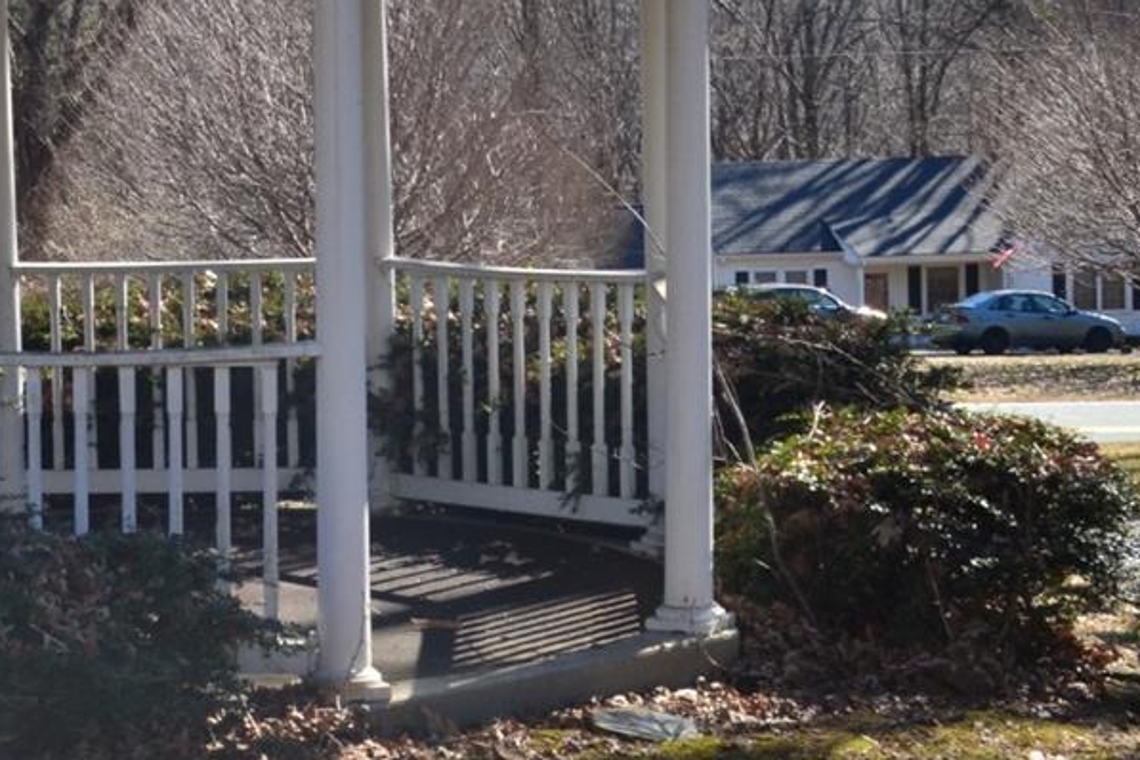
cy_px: 36
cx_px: 111
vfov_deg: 13.8
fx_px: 3103
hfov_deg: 20.4
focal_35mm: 98
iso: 400
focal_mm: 26
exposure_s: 1/200
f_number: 10
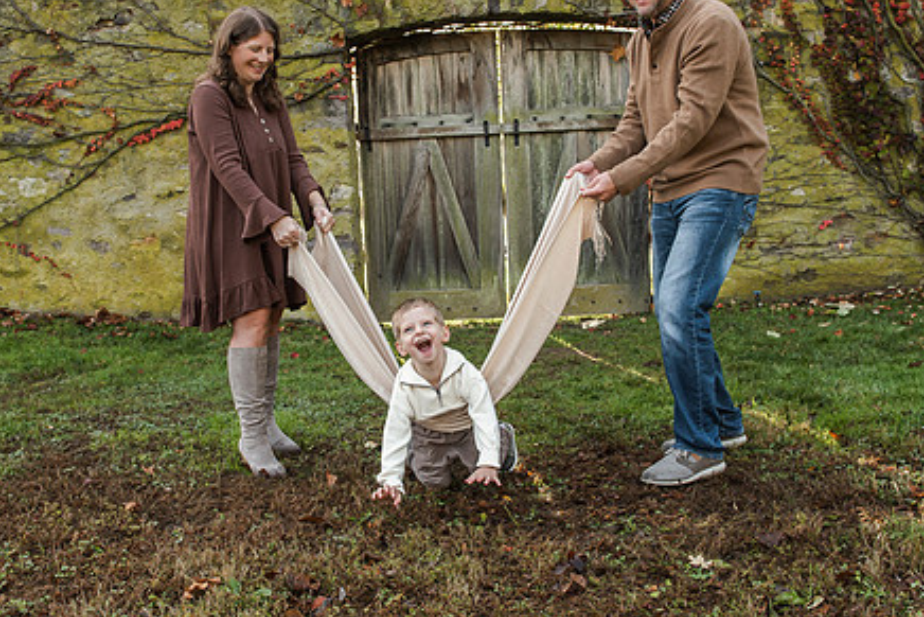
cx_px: 419
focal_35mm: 37
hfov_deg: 51.8
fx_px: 950
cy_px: 277
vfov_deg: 35.9
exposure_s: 1/400
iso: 1000
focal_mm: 26
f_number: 5.6
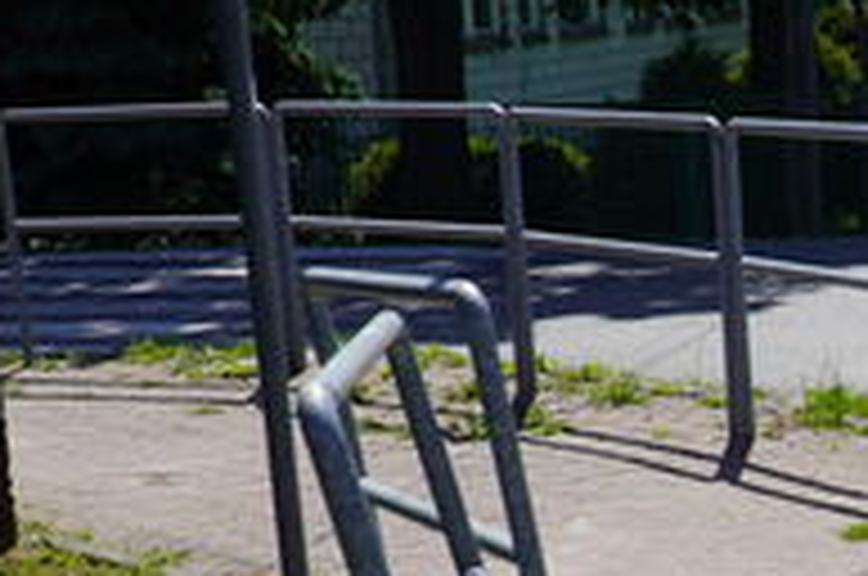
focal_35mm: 112
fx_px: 2696
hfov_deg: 17.1
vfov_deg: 12.1
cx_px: 1174
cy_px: 533
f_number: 5
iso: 100
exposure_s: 1/800
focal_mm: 18
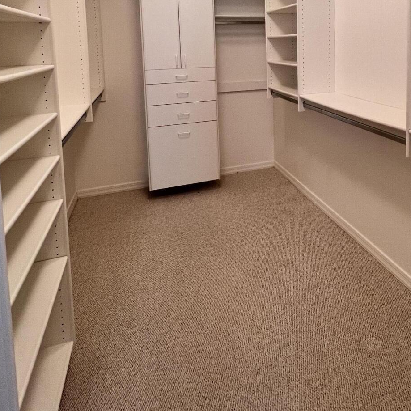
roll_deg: +1.2
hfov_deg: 60.8
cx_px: 287
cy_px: 73
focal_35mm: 25
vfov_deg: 57.4
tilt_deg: -4.2
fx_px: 336
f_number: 1.8
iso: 200
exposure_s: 1/120
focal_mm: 1.57
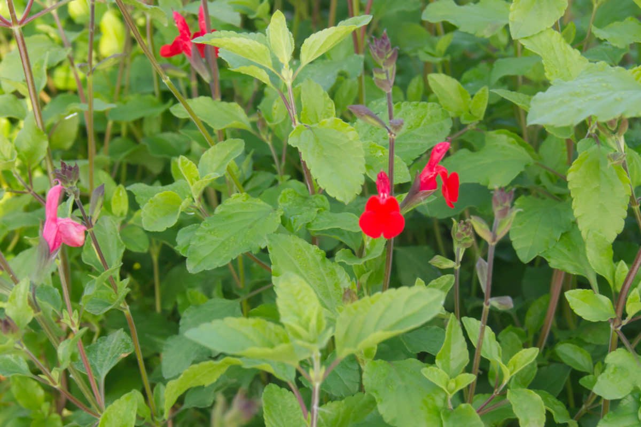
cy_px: 214
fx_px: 1469
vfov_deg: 16.6
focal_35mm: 82
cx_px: 320
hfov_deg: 24.6
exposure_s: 1/100
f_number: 11
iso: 800
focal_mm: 55
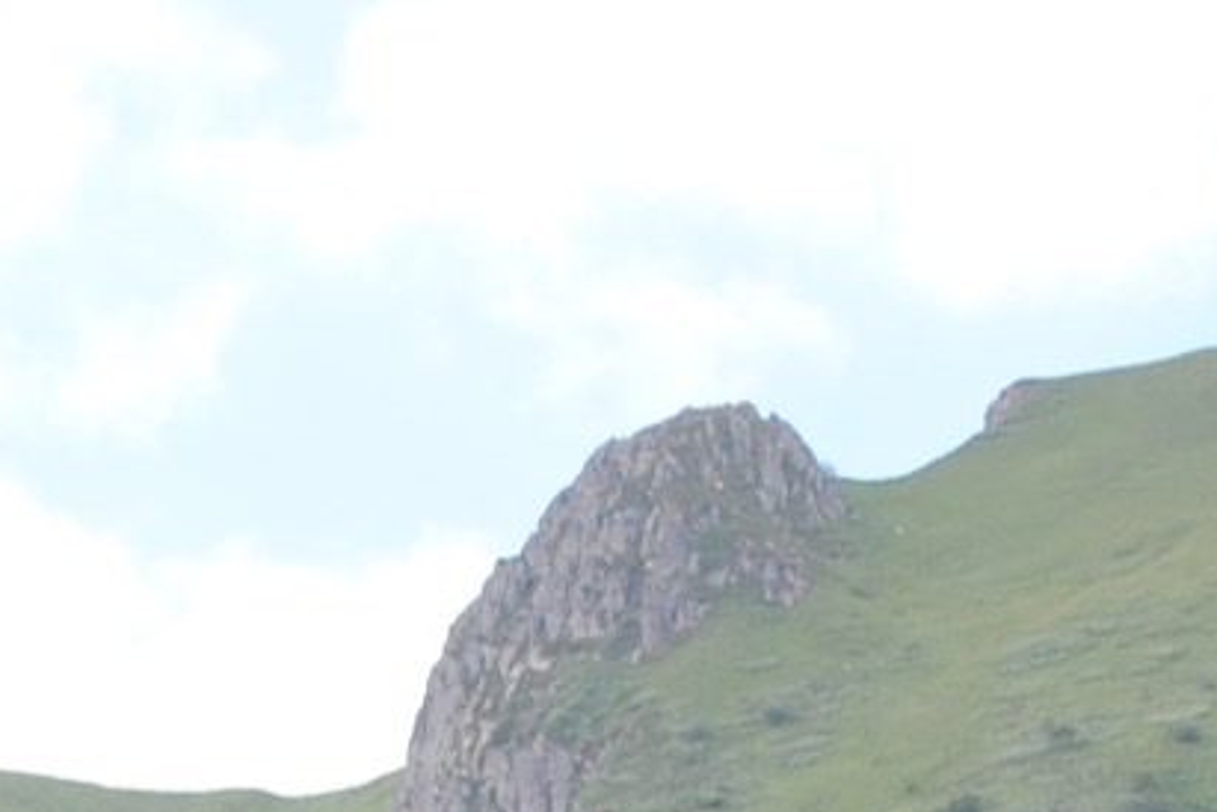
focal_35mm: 298
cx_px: 580
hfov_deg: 6.9
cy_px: 1997
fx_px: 10073
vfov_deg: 4.5
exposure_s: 1/125
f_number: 5.6
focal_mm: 34
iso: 100
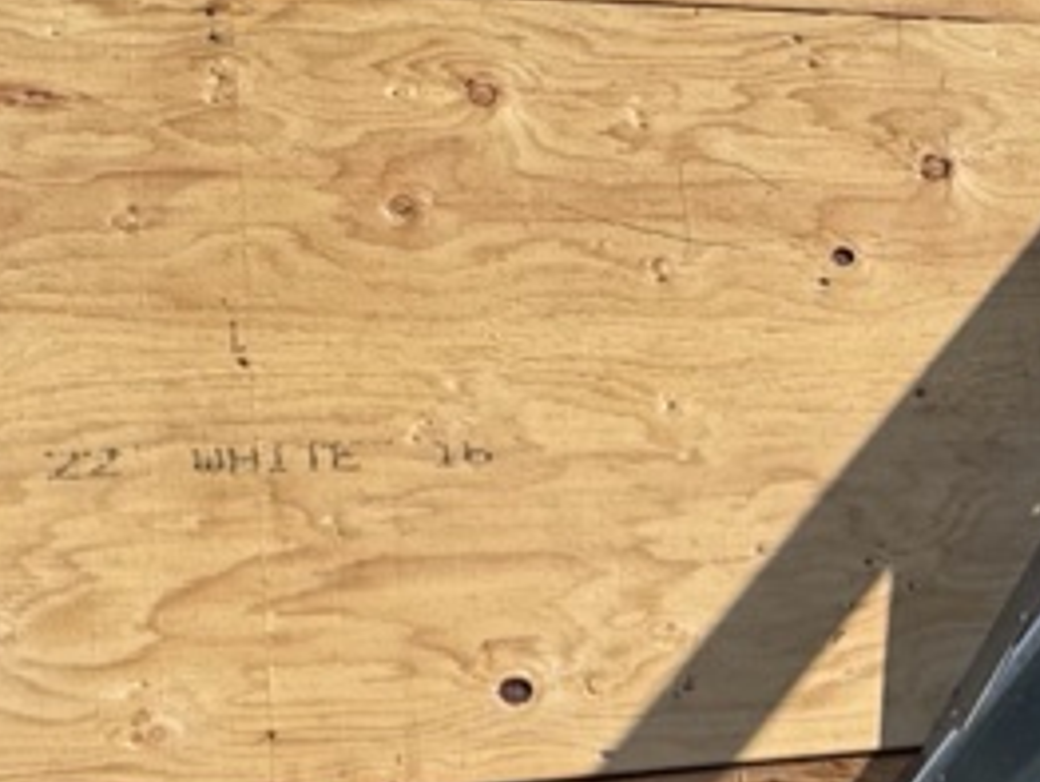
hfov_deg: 23.9
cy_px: 677
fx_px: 1895
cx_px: 1578
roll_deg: -3.9
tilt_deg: -22.0
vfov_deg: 22.8
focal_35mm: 63
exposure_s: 1/1536
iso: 50
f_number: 2.2
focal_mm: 2.22
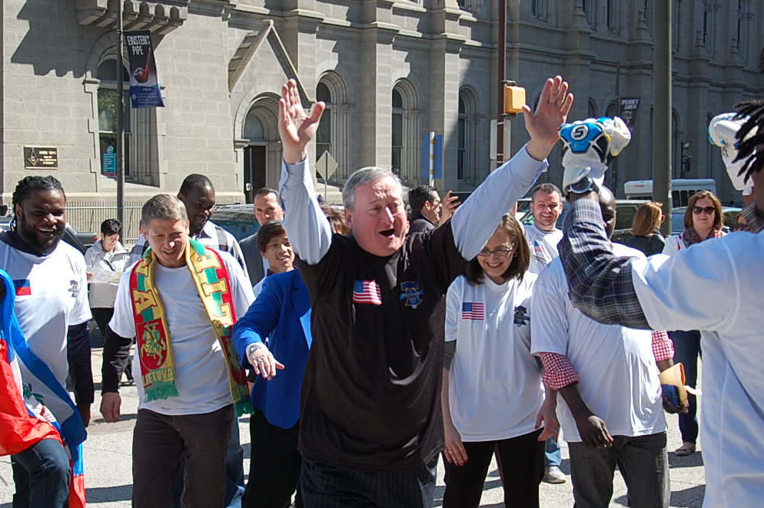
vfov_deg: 23.0
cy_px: 260
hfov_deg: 33.9
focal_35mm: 59
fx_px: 1251
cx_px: 354
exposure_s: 1/1000
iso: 320
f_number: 4
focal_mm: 26
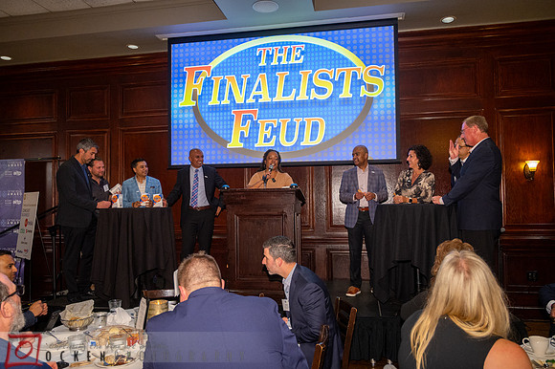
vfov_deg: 45.9
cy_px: 193
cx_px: 278
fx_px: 436
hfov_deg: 64.9
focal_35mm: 28
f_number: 4
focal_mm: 26
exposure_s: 1/80
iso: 2500
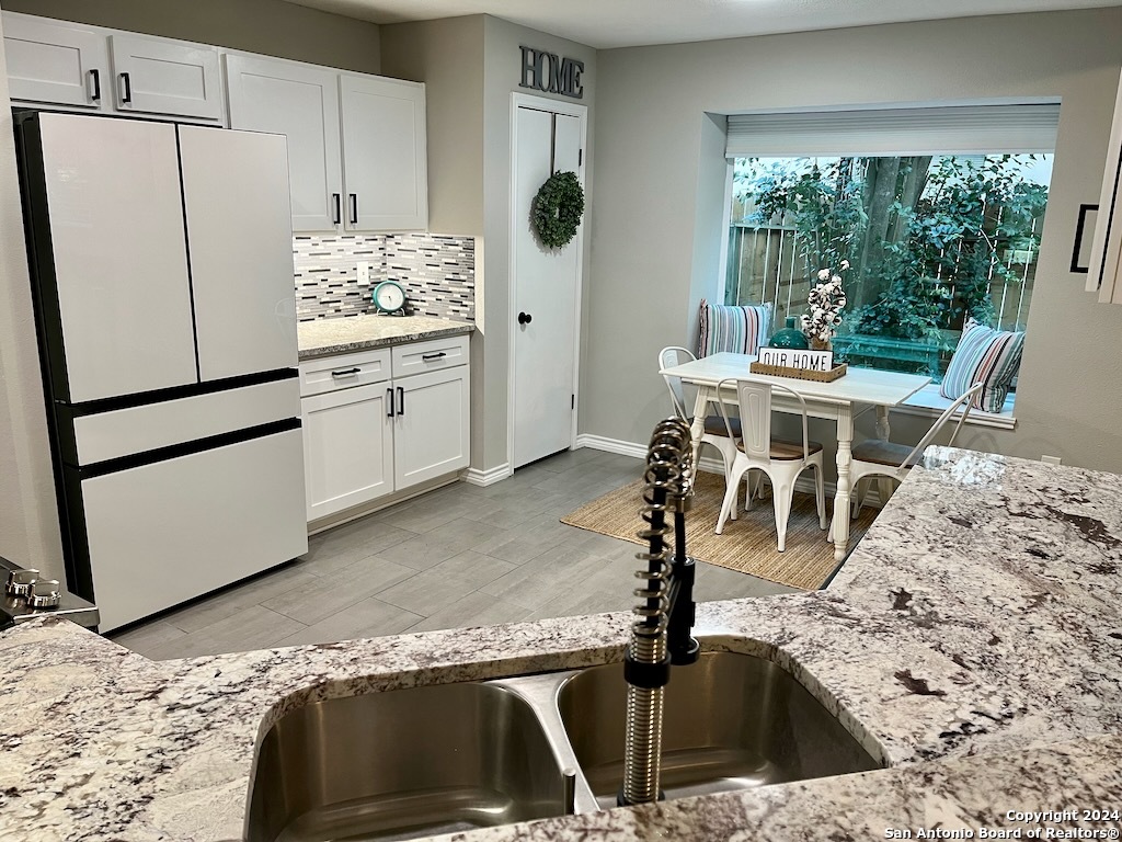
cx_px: 561
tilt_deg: -15.1
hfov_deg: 67.3
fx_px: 843
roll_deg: -1.5
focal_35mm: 26
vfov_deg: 53.1
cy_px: 421
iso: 80
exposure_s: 1/60
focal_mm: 5.1
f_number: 1.6
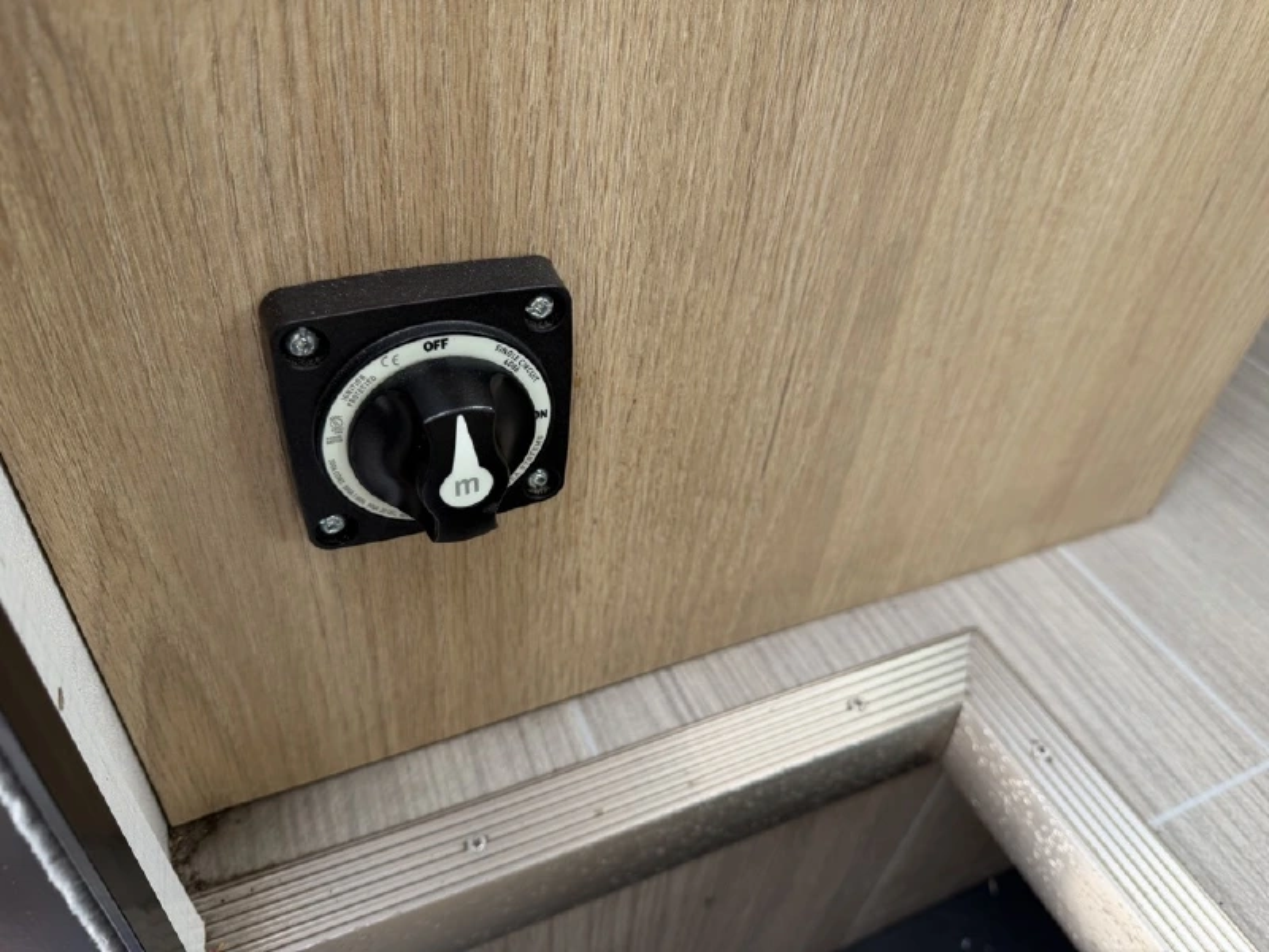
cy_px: 476
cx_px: 634
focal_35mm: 24
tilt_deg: -36.7
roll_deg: -5.3
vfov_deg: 56.8
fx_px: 880
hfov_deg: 71.6
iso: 80
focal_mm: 6.76
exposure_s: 1/134
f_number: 1.78
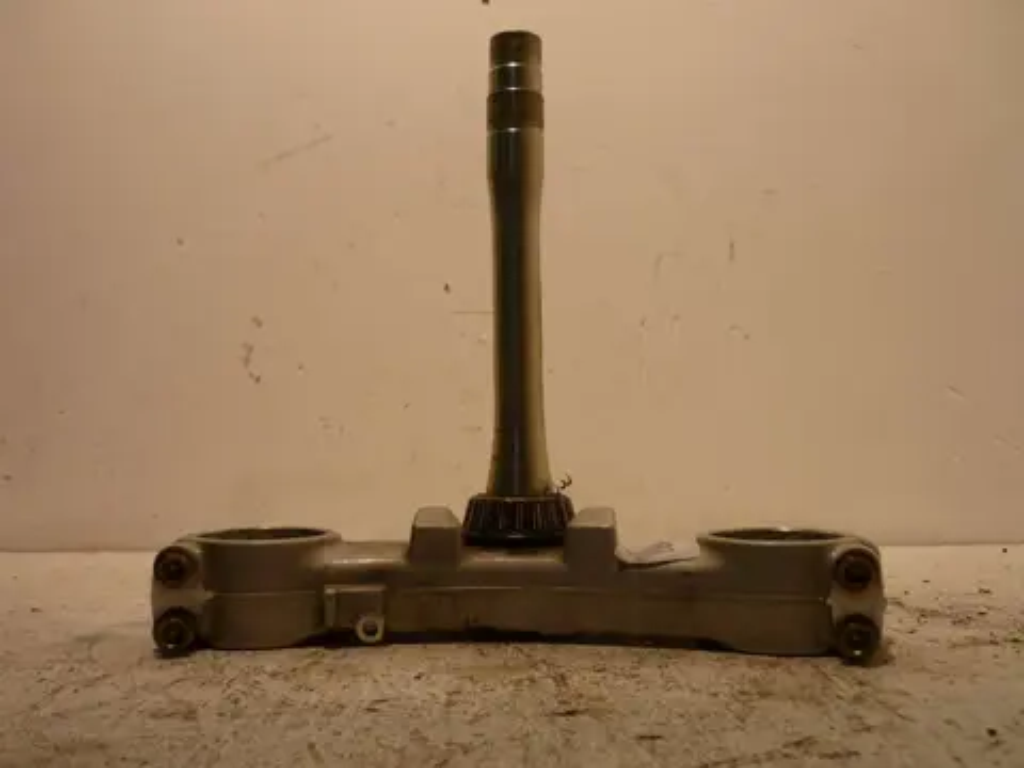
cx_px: 512
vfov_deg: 42.9
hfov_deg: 55.4
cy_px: 384
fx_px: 976
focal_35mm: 33
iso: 80
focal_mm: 5.5
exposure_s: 1/50
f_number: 2.8
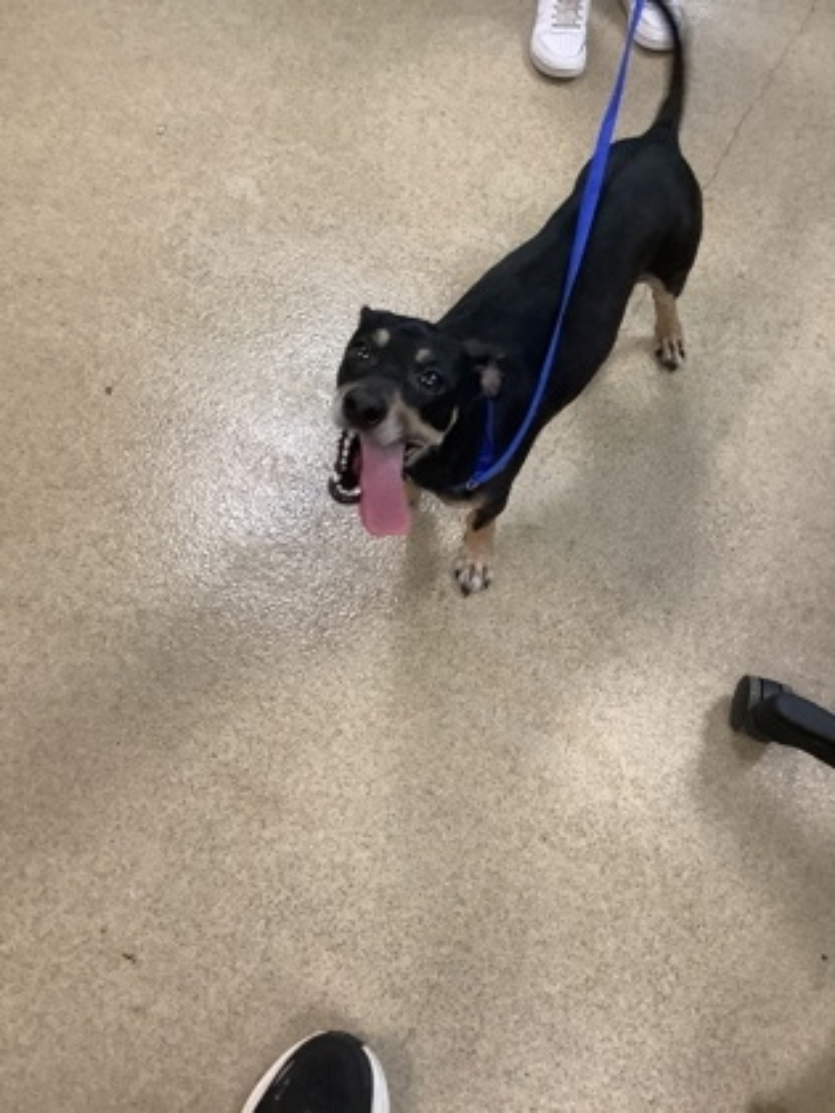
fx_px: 997
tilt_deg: -59.6
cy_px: 556
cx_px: 418
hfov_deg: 45.4
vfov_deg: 58.4
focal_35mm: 31
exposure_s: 1/60
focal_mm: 3.3
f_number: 2.4
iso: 320
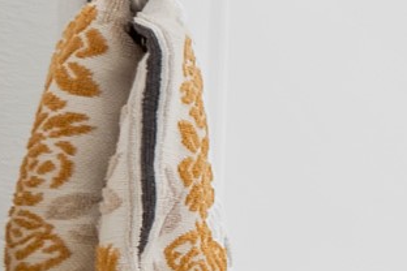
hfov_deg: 11.9
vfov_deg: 17.4
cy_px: 263
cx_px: 1187
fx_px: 870
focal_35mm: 77
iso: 640
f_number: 9
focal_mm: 12
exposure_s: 1/4
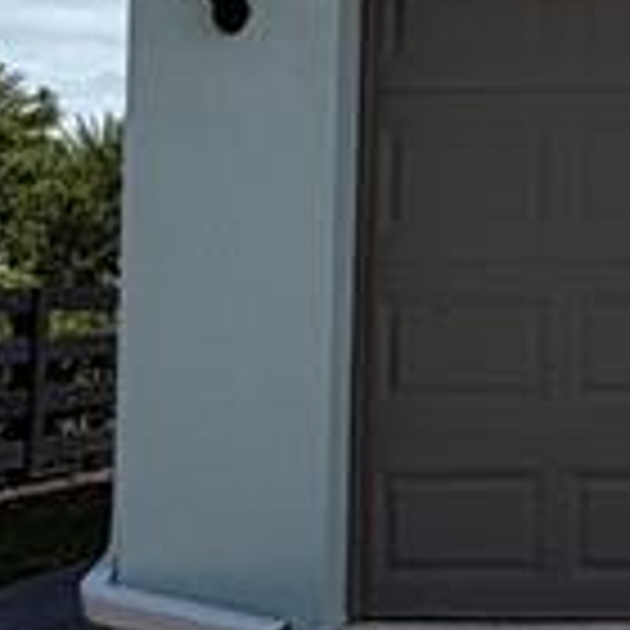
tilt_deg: +4.5
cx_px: 963
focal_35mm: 106
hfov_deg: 15.1
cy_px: 148
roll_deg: -0.2
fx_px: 2183
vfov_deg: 16.3
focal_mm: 2.22
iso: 20
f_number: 2.2
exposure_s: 1/1167
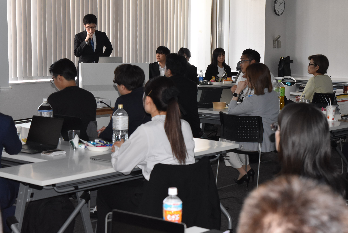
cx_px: 174
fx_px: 755
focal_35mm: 78
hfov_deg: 26.0
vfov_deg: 17.5
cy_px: 116
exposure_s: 1/30
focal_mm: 52
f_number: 5.6
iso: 2000
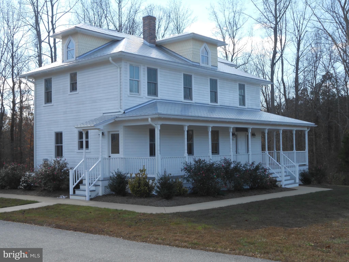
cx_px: 174
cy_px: 131
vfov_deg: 32.9
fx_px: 444
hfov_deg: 42.9
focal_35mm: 44
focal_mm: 7.8
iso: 80
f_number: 4.5
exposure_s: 1/250
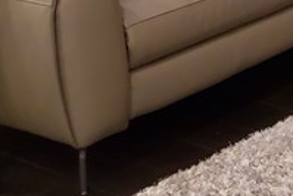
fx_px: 1132
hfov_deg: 12.4
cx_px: 649
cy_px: -268
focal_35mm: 139
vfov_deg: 9.0
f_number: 1.5
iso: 200
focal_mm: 4.3
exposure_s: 1/39
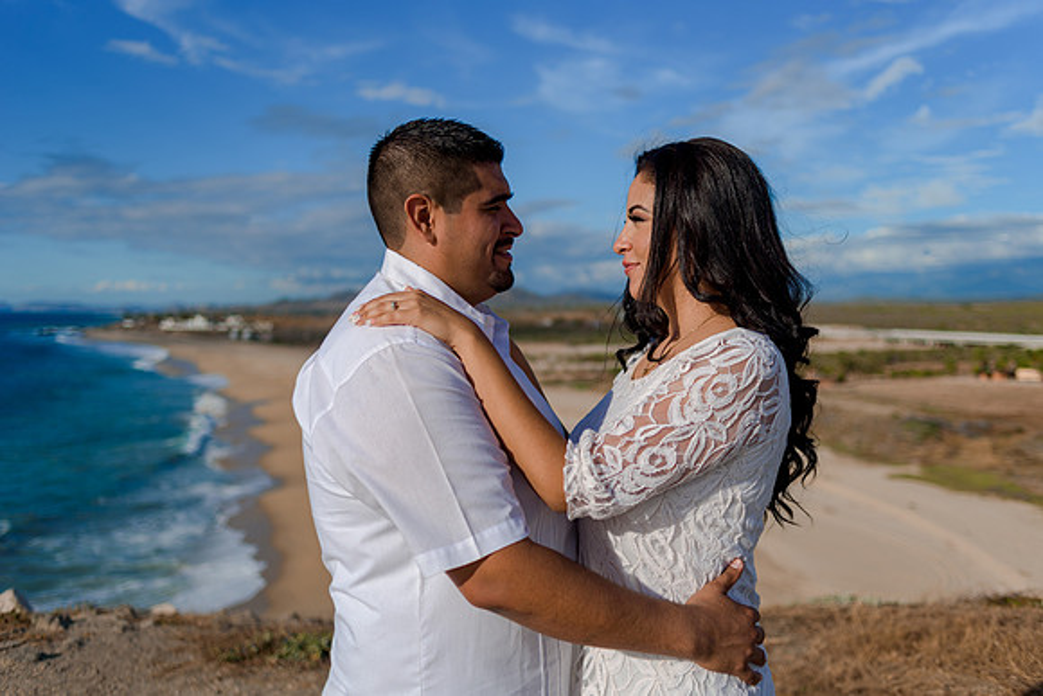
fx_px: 1014
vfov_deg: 37.9
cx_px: 522
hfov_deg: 54.4
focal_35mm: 35
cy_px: 348
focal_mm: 35
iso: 50
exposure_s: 1/4000
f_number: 2.8
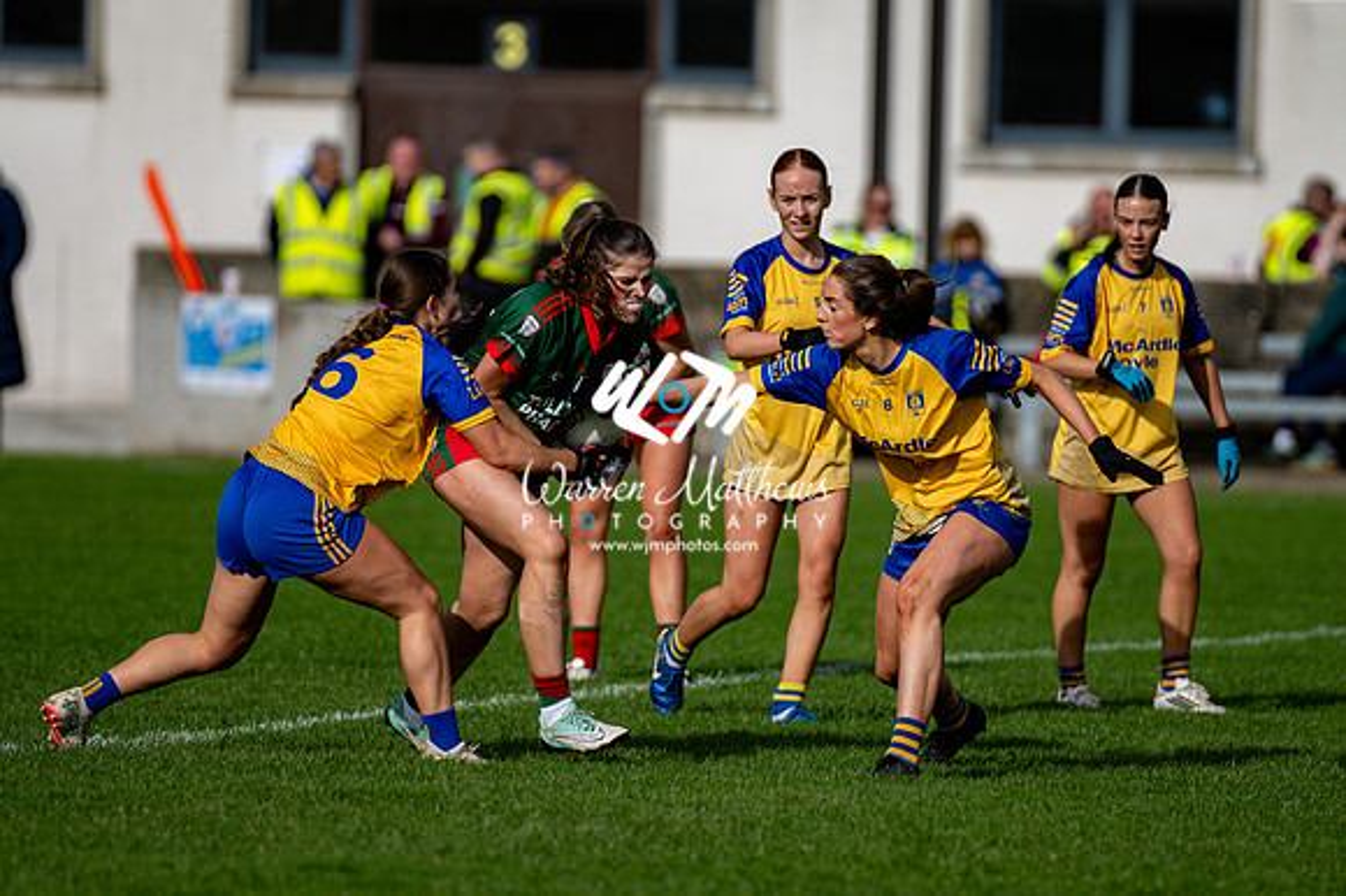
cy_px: 448
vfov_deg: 3.1
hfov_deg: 4.6
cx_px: 673
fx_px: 16815
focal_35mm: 450
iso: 125
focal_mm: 300
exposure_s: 1/4000
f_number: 2.8
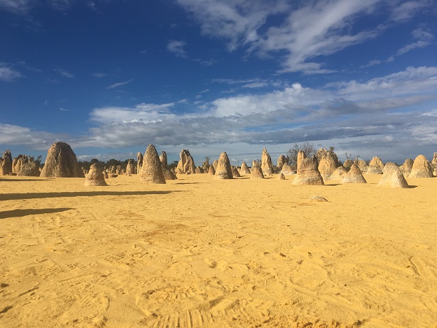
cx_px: 218
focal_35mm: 29
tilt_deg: +1.8
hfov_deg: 61.7
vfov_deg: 48.2
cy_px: 164
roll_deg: +1.9
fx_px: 366
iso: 25
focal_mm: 4.15
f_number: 2.2
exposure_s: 1/3077
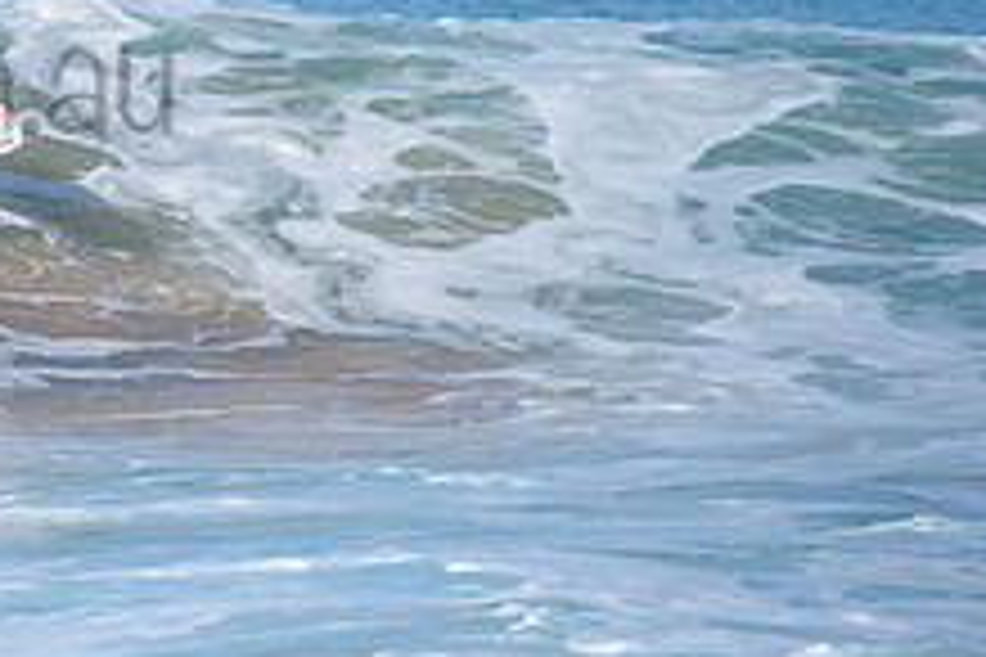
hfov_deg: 1.6
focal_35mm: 1326
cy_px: 29
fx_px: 36315
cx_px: -302
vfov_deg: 1.0
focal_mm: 500
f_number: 5.6
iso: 160
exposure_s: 1/2000
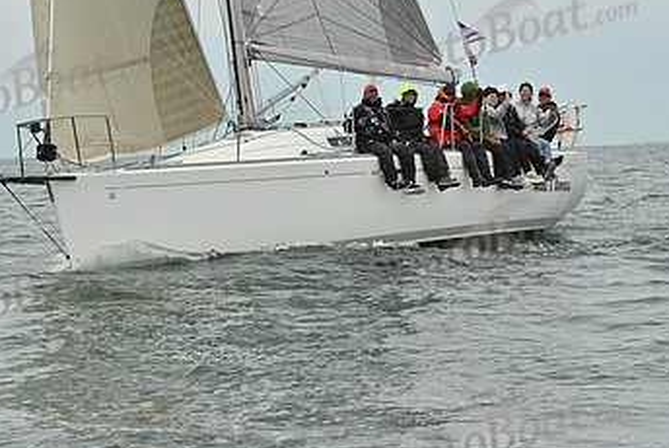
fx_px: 3069
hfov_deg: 12.4
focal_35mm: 165
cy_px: 165
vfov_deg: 8.3
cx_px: 264
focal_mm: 98
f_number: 11
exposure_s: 1/1000
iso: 320
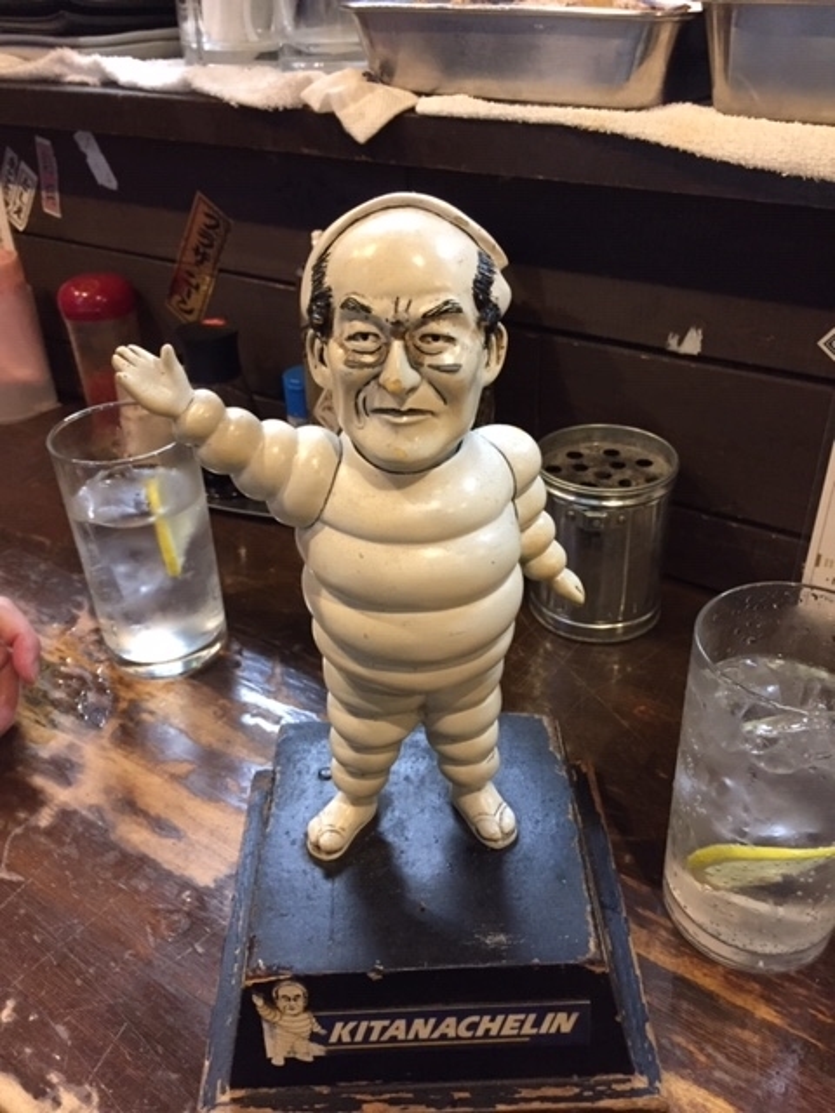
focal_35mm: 29
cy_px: 556
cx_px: 418
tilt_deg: -31.3
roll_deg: +1.4
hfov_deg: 48.2
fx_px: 933
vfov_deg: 61.7
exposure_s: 1/30
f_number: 2.2
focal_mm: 4.15
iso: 250
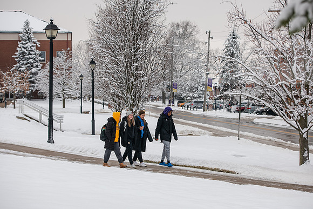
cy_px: 104
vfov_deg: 16.7
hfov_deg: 24.8
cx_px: 156
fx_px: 713
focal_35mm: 82
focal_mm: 82
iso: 250
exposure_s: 1/320
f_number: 4.5
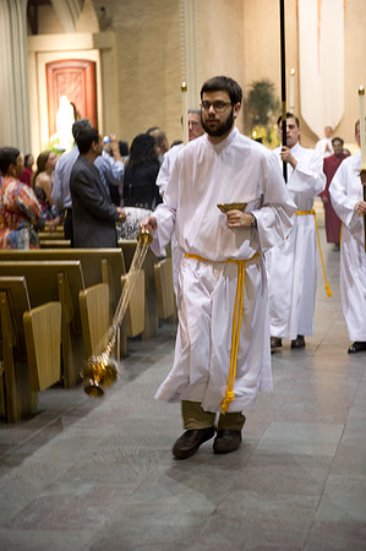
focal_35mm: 70
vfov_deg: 28.9
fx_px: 1070
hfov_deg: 19.4
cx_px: 183
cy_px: 276
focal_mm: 70
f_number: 3.2
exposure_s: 1/60
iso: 2000
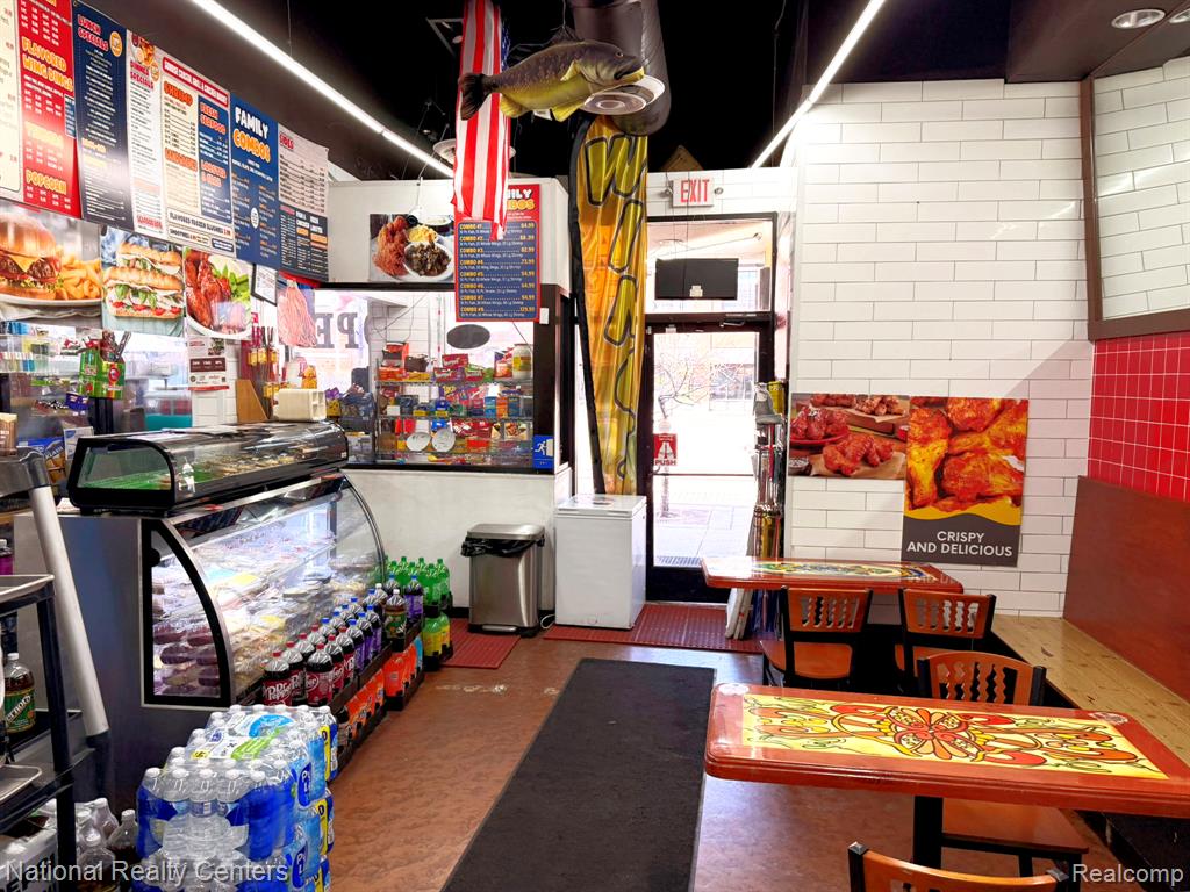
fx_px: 825
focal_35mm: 24
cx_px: 595
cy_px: 446
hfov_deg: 71.6
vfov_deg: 56.8
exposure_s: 1/186
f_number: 1.8
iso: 125
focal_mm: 6.8
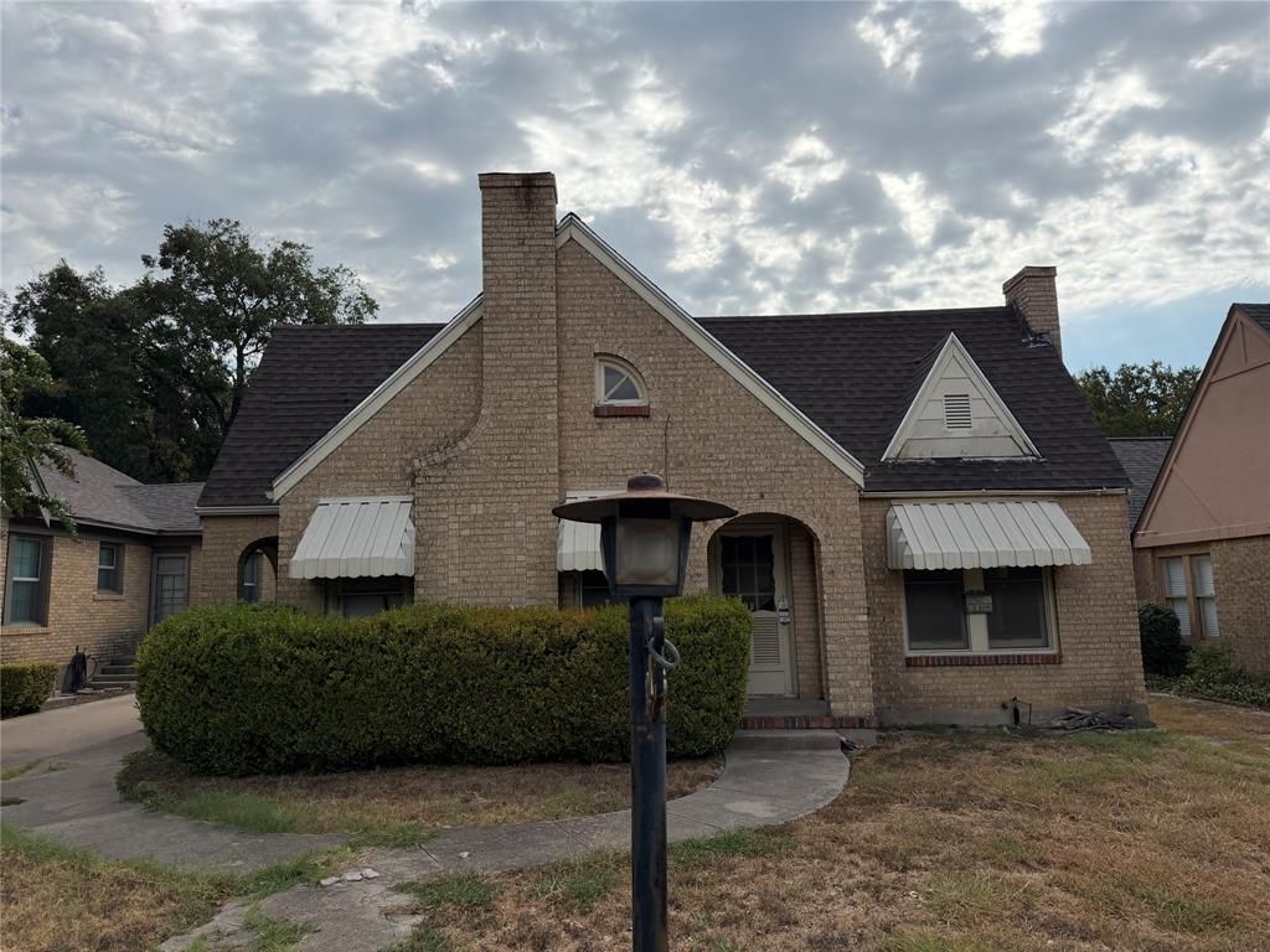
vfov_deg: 56.8
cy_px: 476
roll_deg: +2.5
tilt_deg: +8.4
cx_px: 635
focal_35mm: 24
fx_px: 881
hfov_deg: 71.6
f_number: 1.78
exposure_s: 1/9091
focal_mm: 6.76
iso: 100
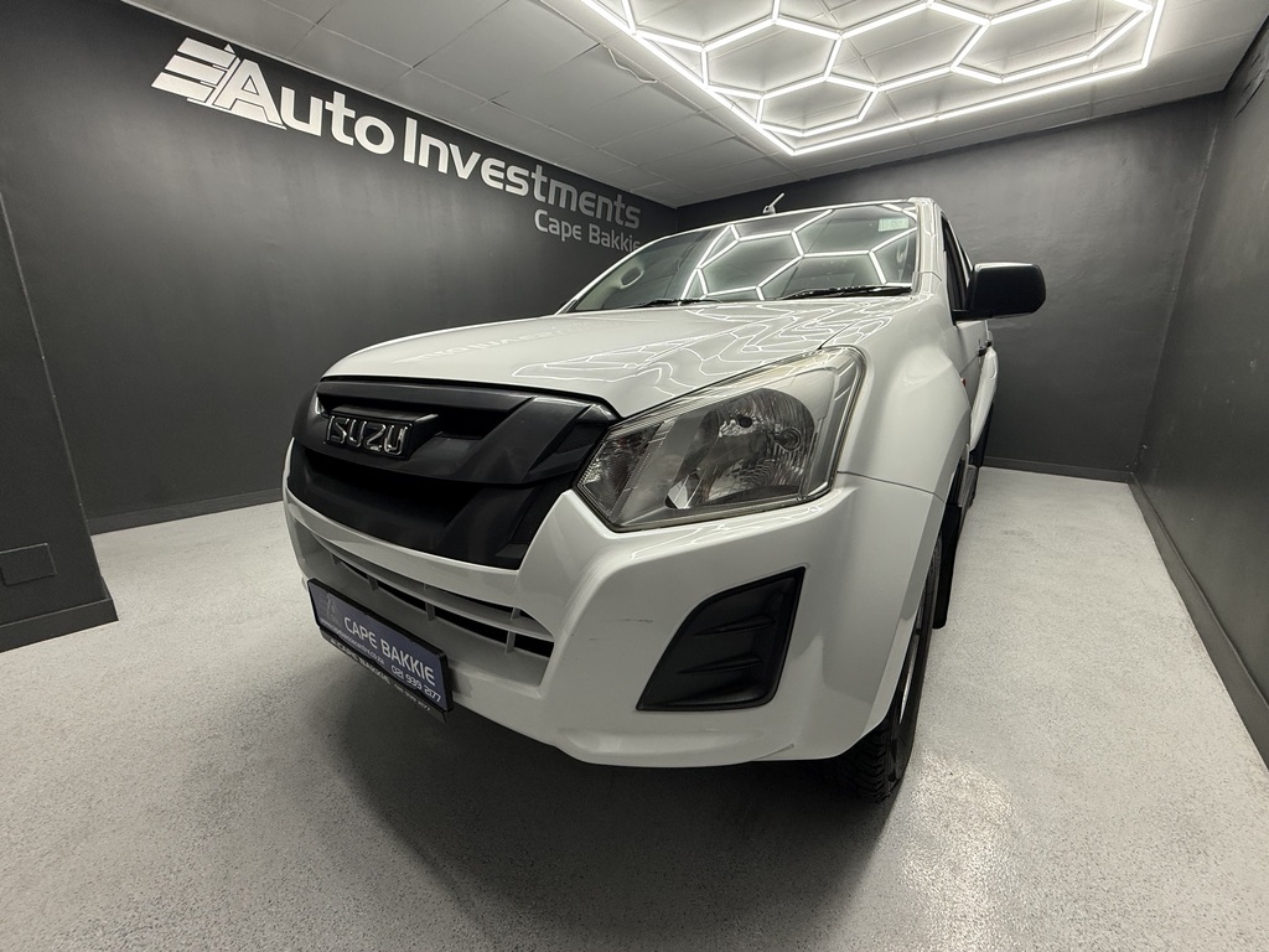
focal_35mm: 14
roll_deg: +0.1
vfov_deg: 85.7
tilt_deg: -14.0
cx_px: 634
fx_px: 513
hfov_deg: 102.1
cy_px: 476
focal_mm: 2.22
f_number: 2.2
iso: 160
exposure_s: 1/100
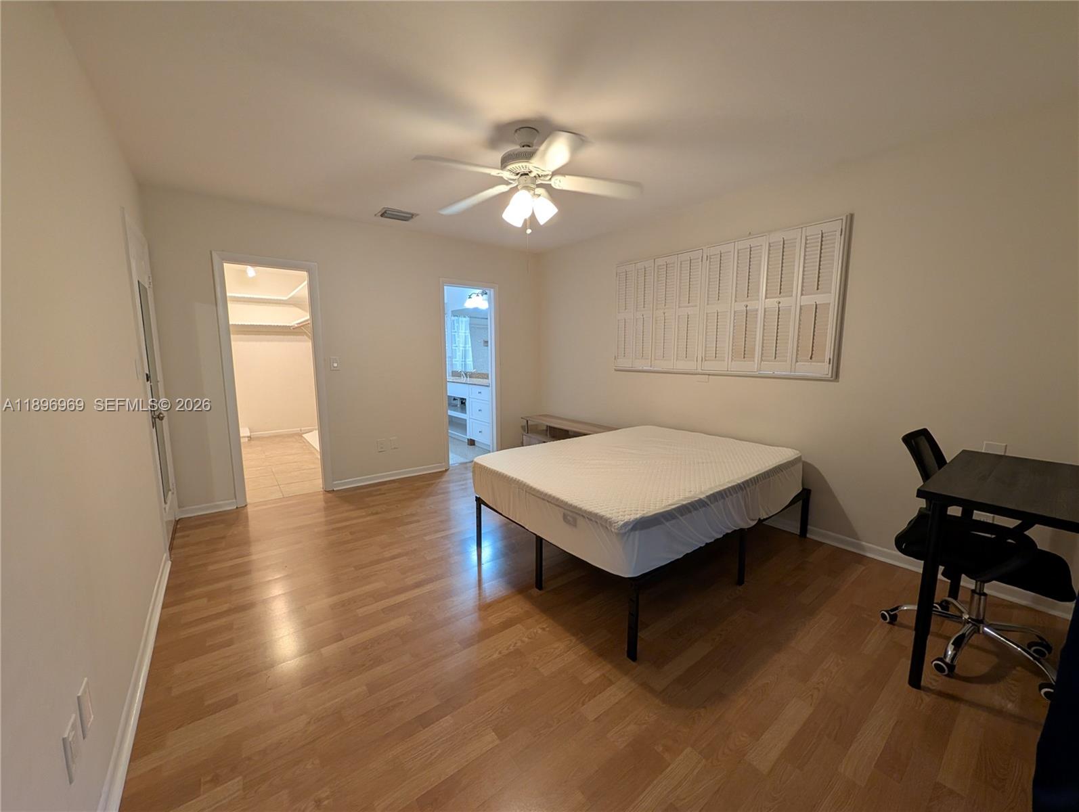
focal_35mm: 12
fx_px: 375
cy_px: 406
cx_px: 540
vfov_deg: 94.6
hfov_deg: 110.5
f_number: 1.7
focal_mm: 2.02
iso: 150
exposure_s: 1/60
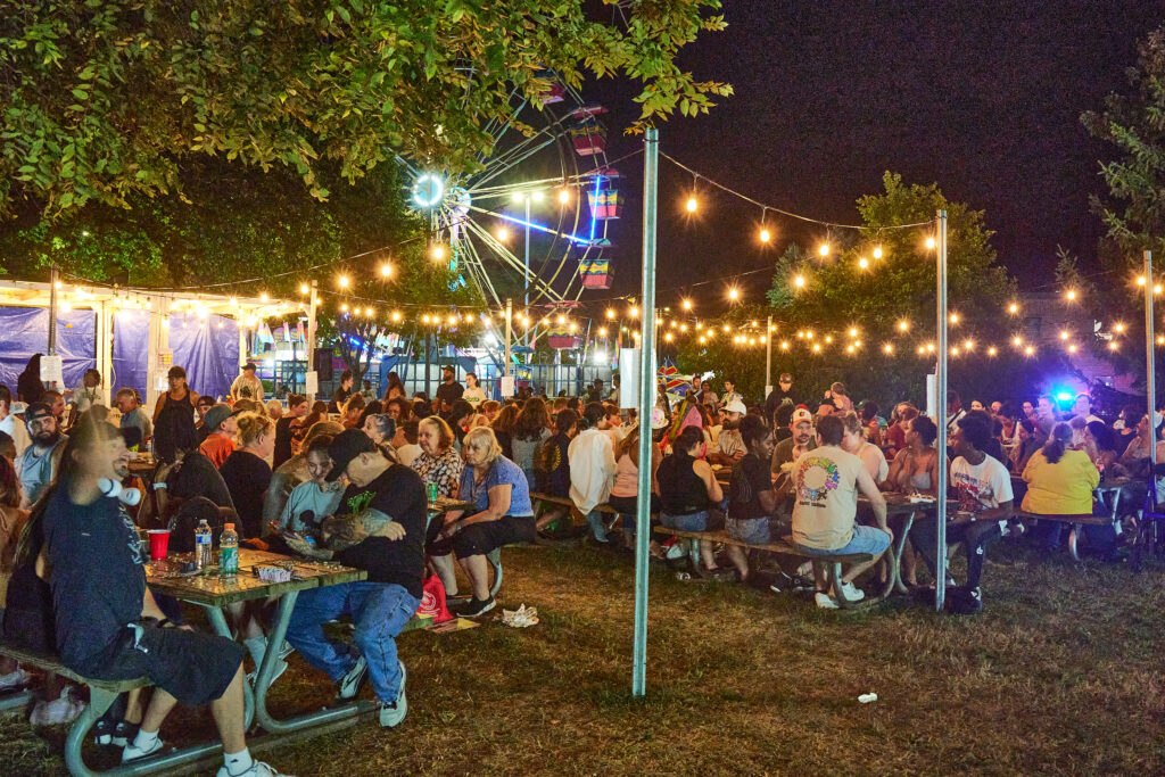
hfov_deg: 54.4
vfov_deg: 37.9
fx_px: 1133
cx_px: 582
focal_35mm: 35
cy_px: 388
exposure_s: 1/40
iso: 14400
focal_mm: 35
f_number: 8
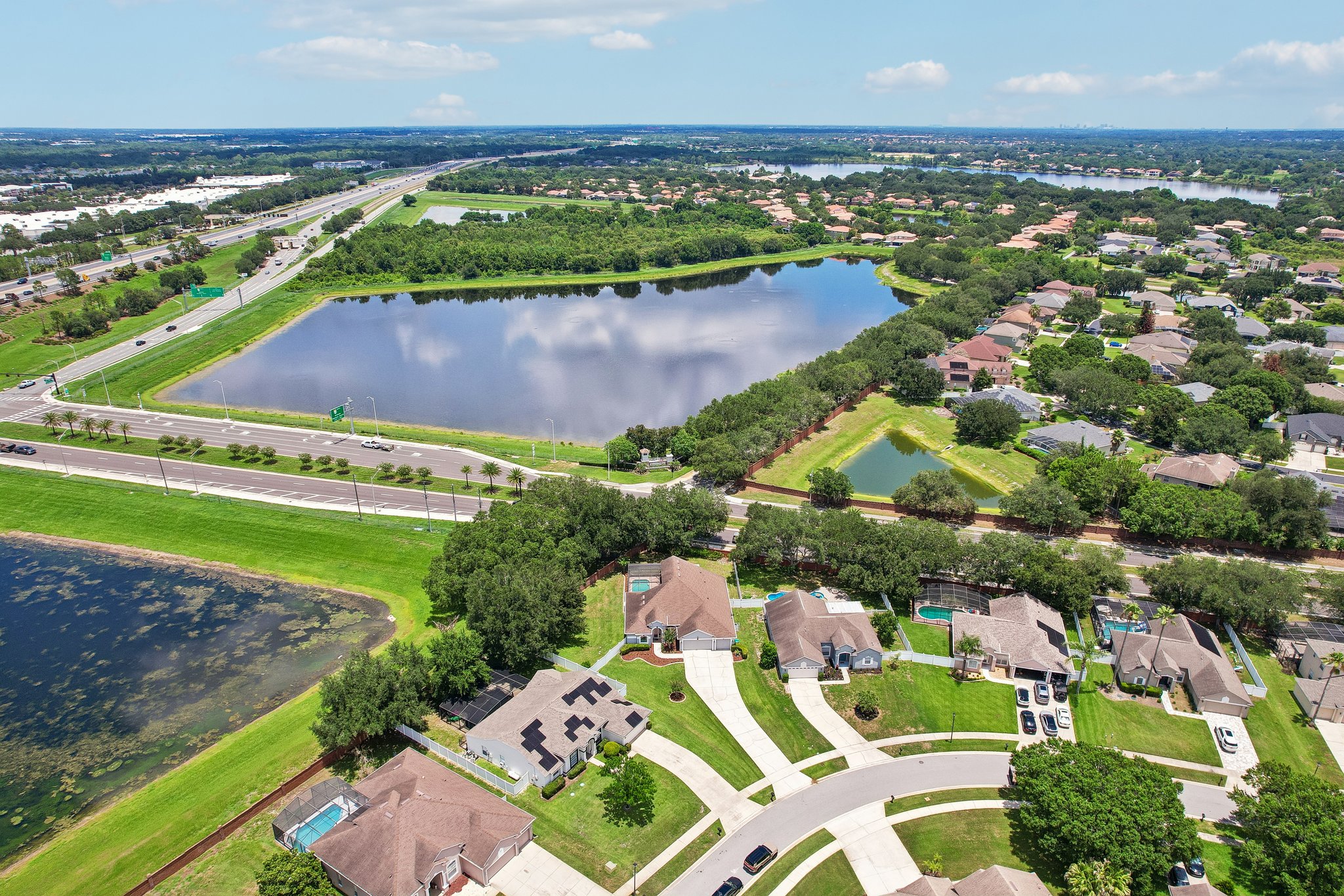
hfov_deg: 78.6
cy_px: 448
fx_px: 821
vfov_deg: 57.2
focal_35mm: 22
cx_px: 672
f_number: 2.8
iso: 110
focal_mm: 8.4
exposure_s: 1/1600
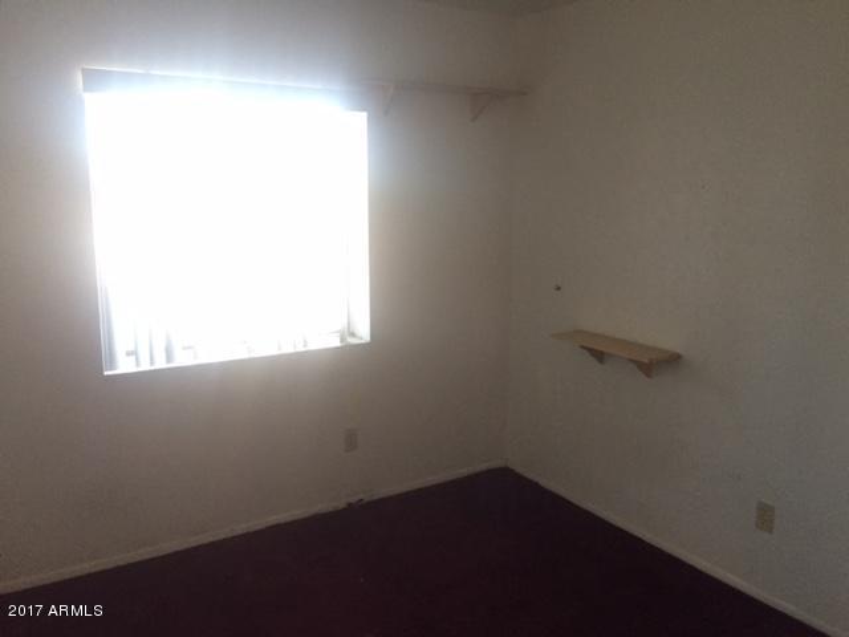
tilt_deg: -10.3
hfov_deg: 61.7
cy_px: 318
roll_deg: +0.6
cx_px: 424
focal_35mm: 29
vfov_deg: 48.2
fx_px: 711
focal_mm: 4.15
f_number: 2.2
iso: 160
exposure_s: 1/30
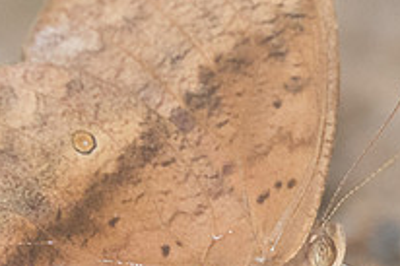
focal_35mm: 1163
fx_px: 12912
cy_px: 133
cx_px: 322
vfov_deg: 1.2
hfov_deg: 1.8
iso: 800
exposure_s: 1/250
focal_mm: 150
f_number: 3.2
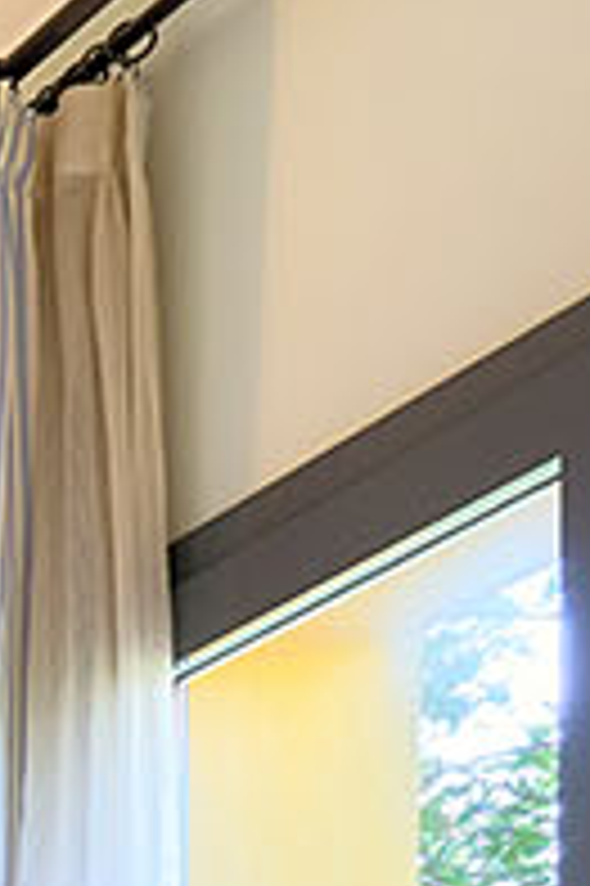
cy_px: 1801
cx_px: -1693
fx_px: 3004
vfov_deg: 14.0
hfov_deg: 7.8
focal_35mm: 122
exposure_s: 2.5
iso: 100
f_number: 11
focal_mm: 16
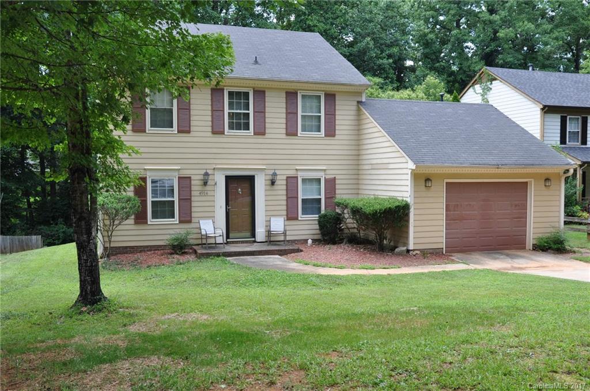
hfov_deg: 57.3
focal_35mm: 33
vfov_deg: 39.8
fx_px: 540
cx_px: 295
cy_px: 196
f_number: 6.3
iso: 200
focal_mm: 22
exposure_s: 1/160
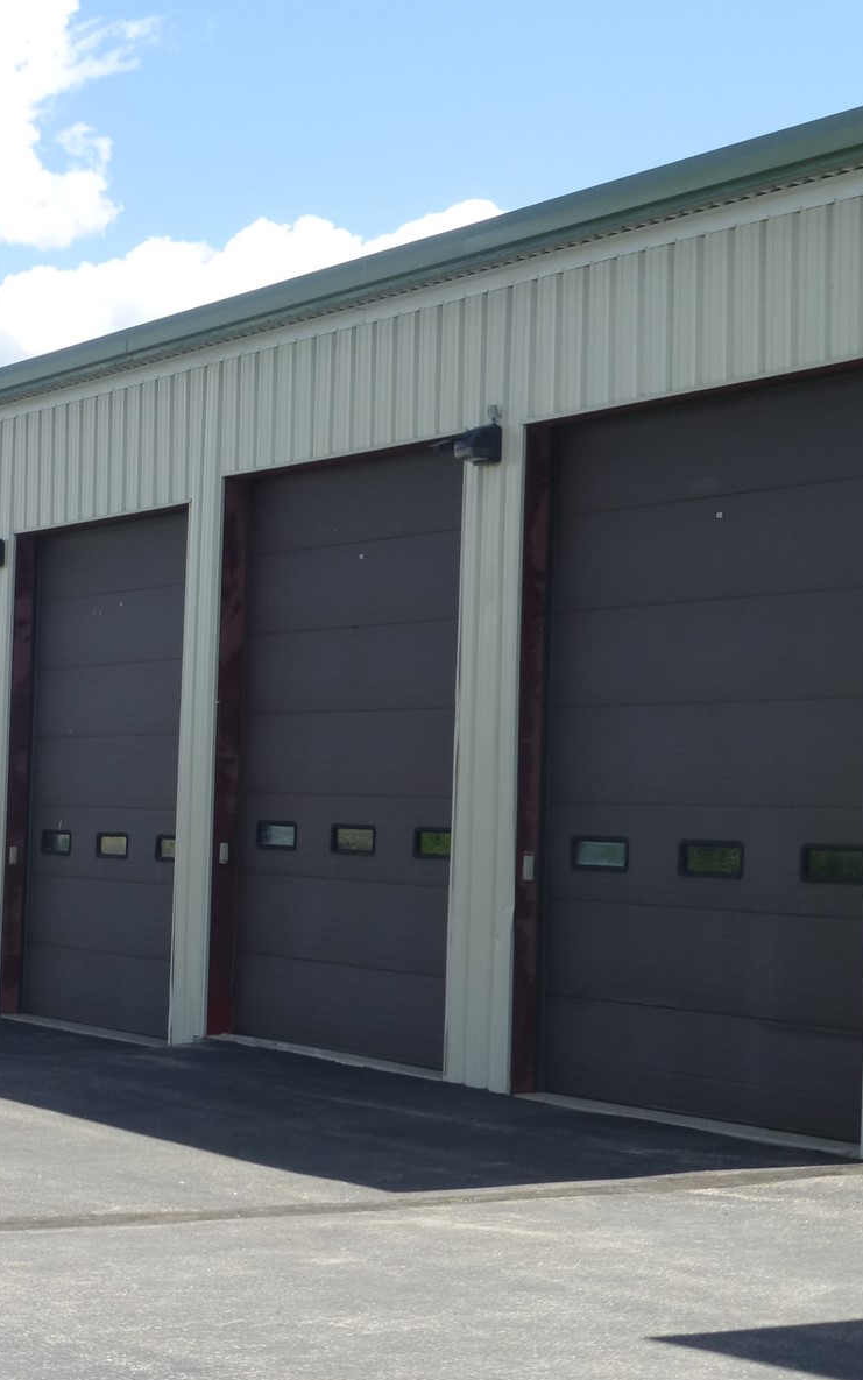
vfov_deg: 24.9
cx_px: 163
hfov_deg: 15.6
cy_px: 689
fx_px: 3122
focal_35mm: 83
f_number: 4.7
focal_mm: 10.3
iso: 100
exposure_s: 1/400
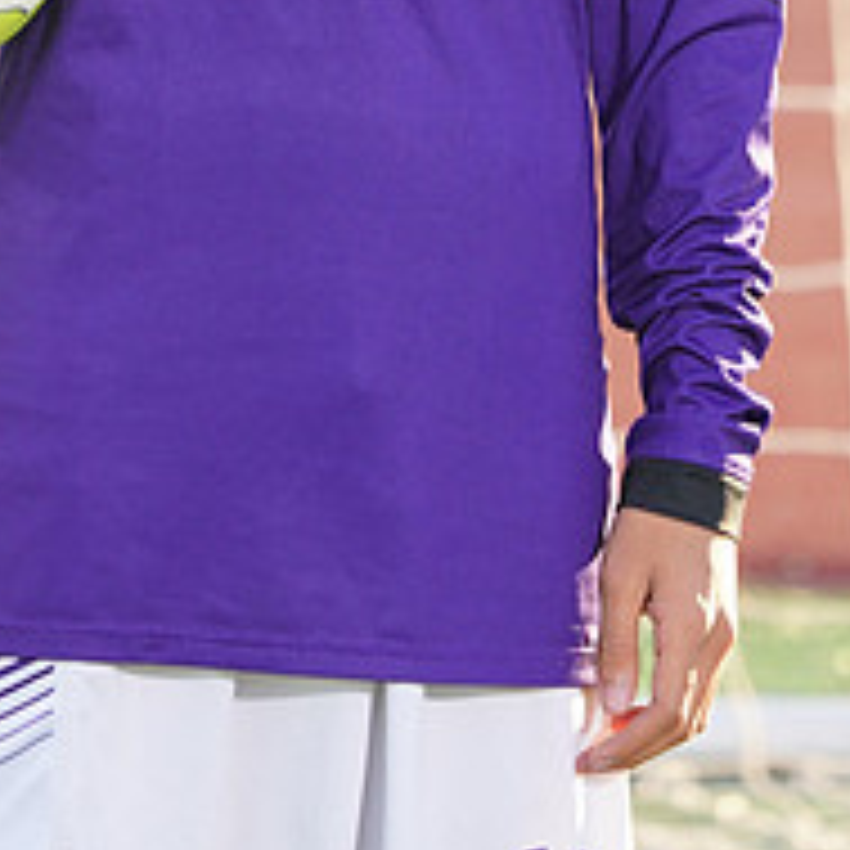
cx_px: 295
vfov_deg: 2.2
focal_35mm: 807
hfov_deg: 2.2
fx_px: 22419
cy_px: -409
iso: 400
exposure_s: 1/250
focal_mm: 309
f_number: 8
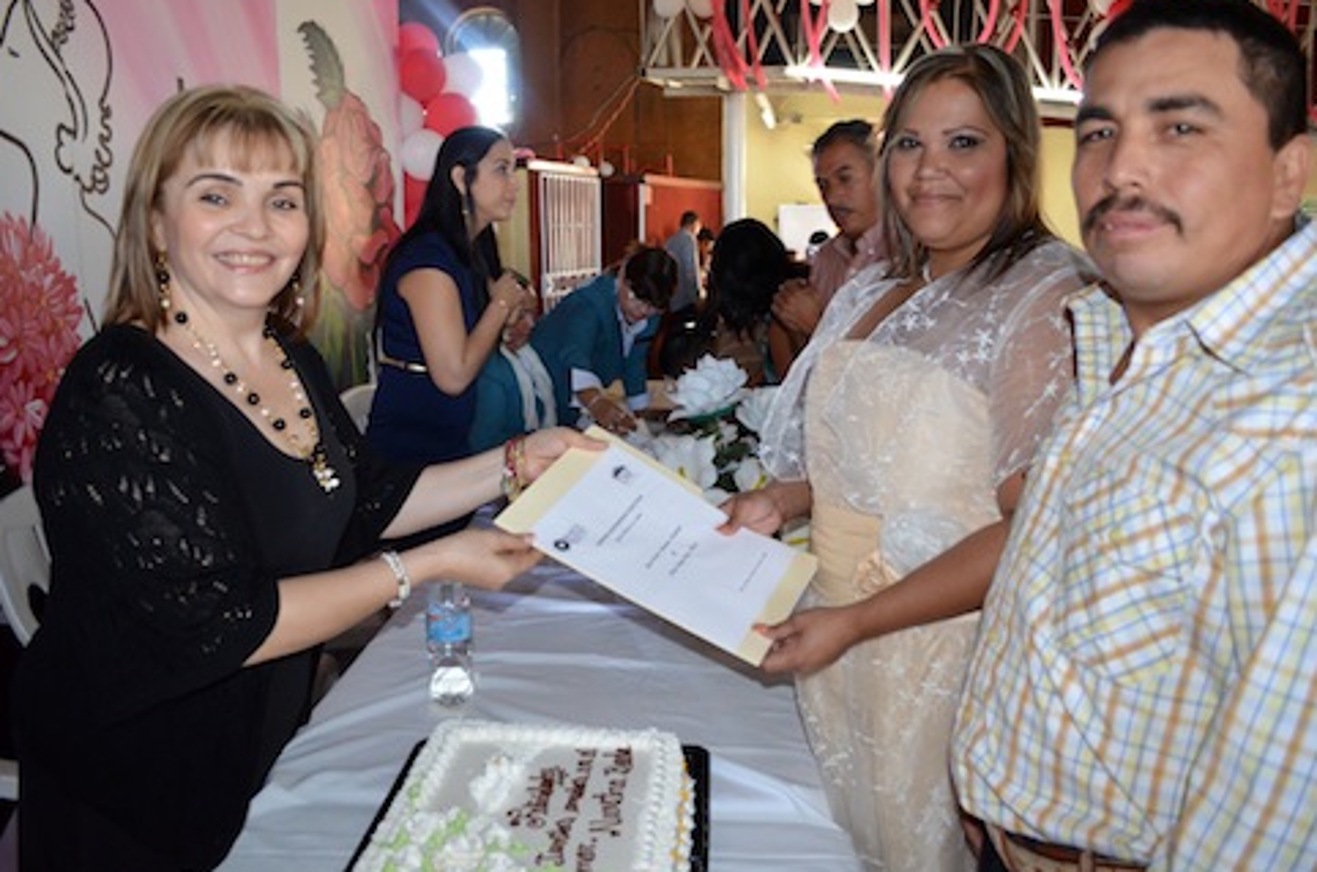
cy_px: 422
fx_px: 1022
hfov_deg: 65.6
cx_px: 661
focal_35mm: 28
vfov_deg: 46.2
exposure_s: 1/60
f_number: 3.5
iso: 1100
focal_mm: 18
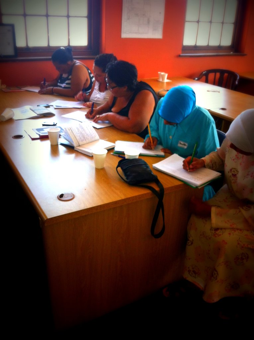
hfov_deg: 40.6
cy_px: 170
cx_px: 127
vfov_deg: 52.7
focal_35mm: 35
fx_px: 343
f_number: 2.8
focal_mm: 3.85
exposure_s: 1/16
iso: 80
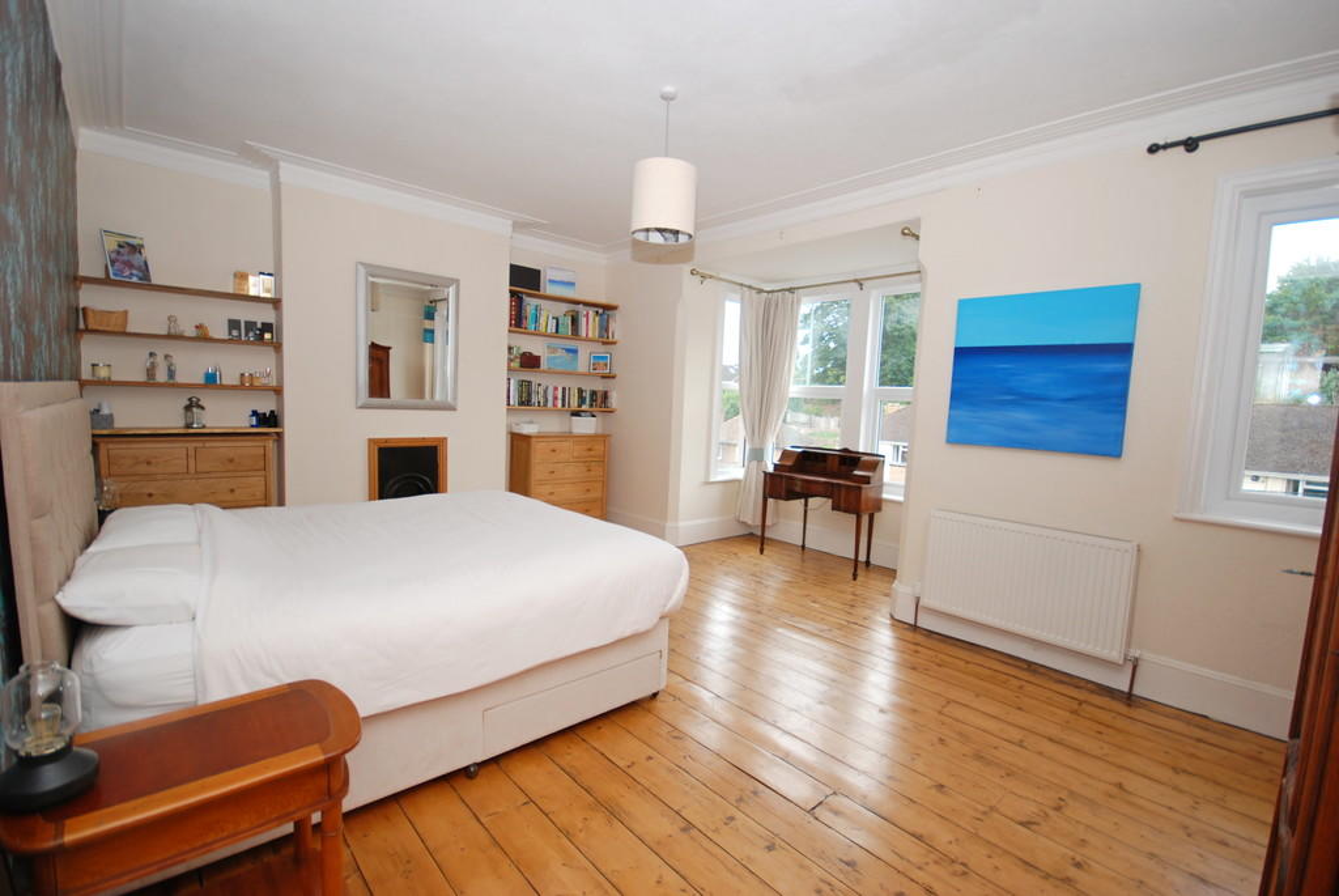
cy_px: 448
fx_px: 558
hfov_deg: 100.3
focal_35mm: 15
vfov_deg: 77.5
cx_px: 670
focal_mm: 10
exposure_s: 1/60
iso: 160
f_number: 4
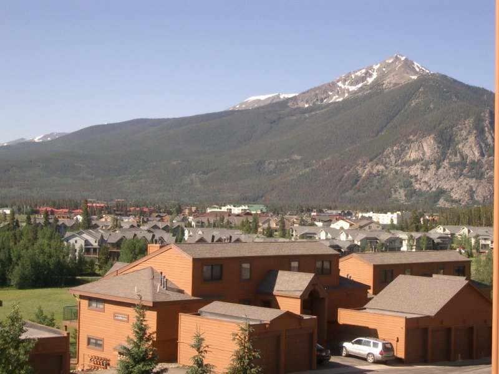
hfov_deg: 31.2
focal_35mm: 62
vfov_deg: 23.7
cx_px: 250
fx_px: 894
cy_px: 187
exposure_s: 1/500
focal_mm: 10.2
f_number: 5.6
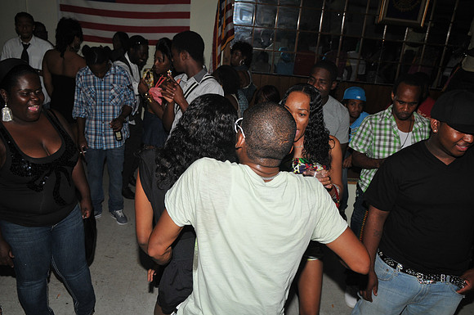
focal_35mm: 30
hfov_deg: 62.0
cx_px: 237
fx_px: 394
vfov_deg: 43.5
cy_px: 158
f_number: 5
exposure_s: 1/250
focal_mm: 20
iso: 320
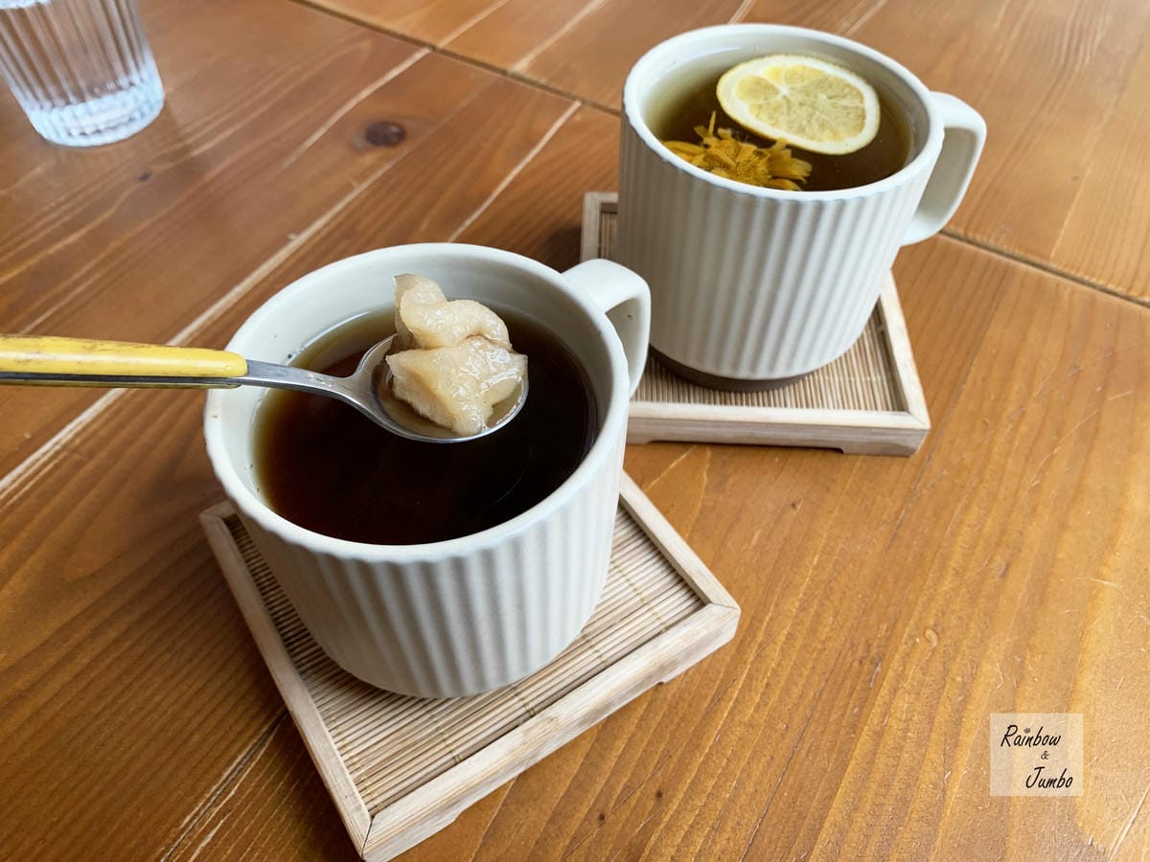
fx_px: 864
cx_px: 575
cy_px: 431
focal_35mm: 26
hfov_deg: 67.3
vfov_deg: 53.1
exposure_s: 1/75
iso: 100
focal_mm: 4.25
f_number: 1.8
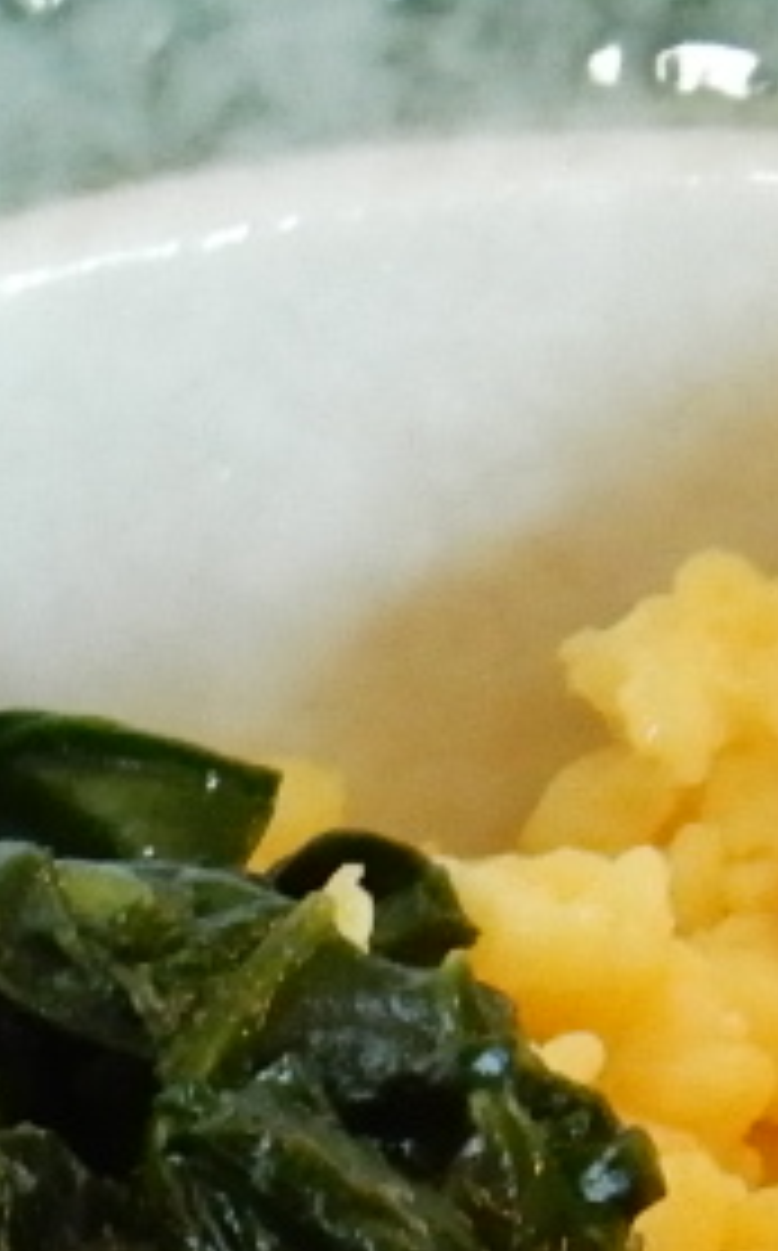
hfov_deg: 5.8
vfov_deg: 9.3
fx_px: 7487
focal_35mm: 220
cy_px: 1719
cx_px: -711
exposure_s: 1/40
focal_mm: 6.4
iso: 400
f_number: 4
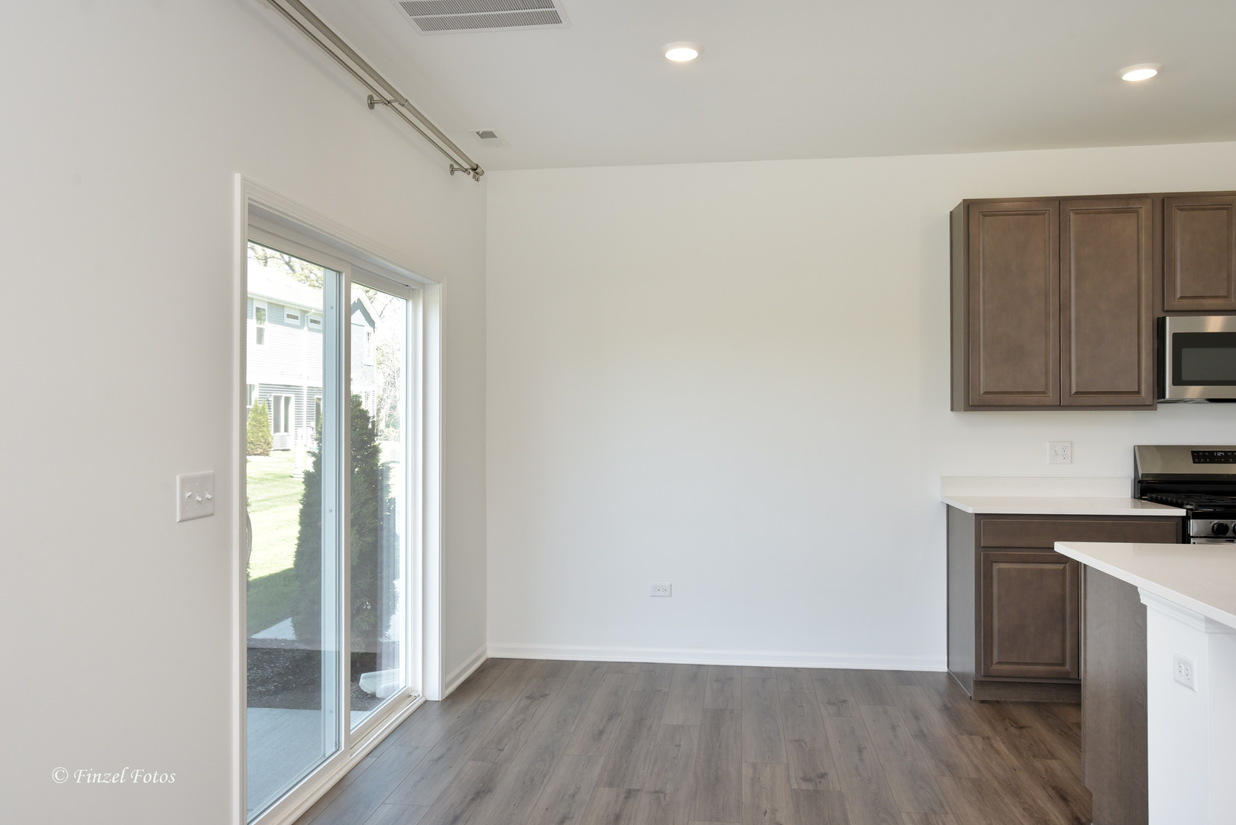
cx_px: 618
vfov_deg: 48.0
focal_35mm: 27
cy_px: 412
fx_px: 927
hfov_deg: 67.4
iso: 400
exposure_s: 1/50
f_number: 8
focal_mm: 27
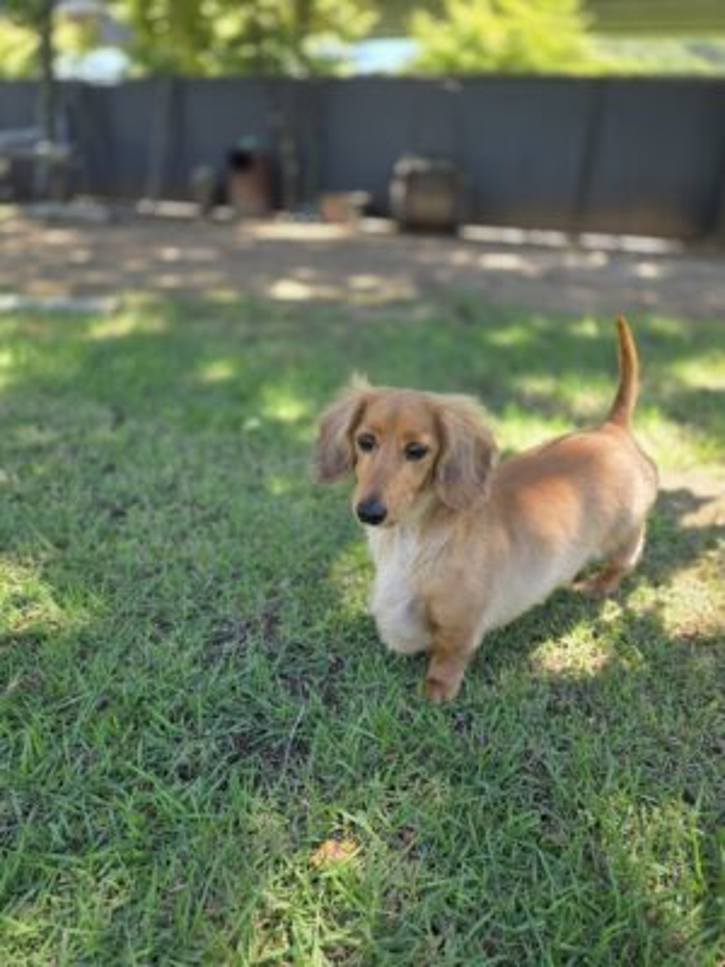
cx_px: 362
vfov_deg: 73.9
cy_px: 484
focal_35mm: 23
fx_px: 642
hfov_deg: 58.9
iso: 40
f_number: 1.7
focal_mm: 6.3
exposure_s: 1/180
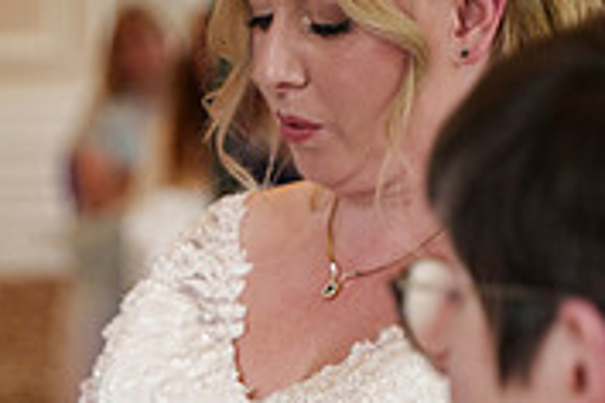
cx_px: -41
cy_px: 589
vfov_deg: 5.5
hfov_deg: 8.3
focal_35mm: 246
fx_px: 4134
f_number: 2.8
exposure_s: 1/200
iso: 1600
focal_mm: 75
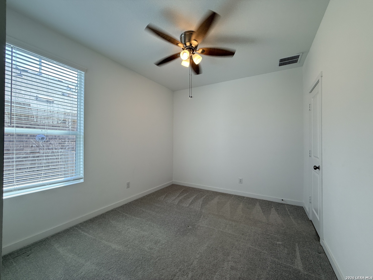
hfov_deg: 102.1
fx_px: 151
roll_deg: +0.4
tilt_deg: +1.7
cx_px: 186
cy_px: 140
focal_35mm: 14
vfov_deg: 85.7
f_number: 2.2
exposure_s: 1/120
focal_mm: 2.22
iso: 80
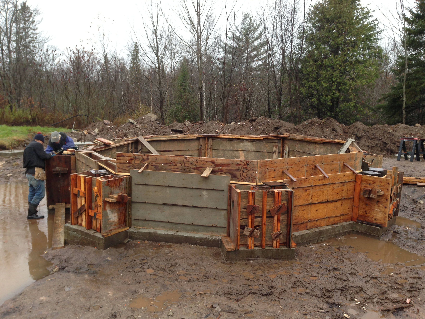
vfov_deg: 42.9
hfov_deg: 55.4
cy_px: 160
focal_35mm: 33
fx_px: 405
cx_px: 212
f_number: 2.4
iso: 50
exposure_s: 1/130
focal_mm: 4.13
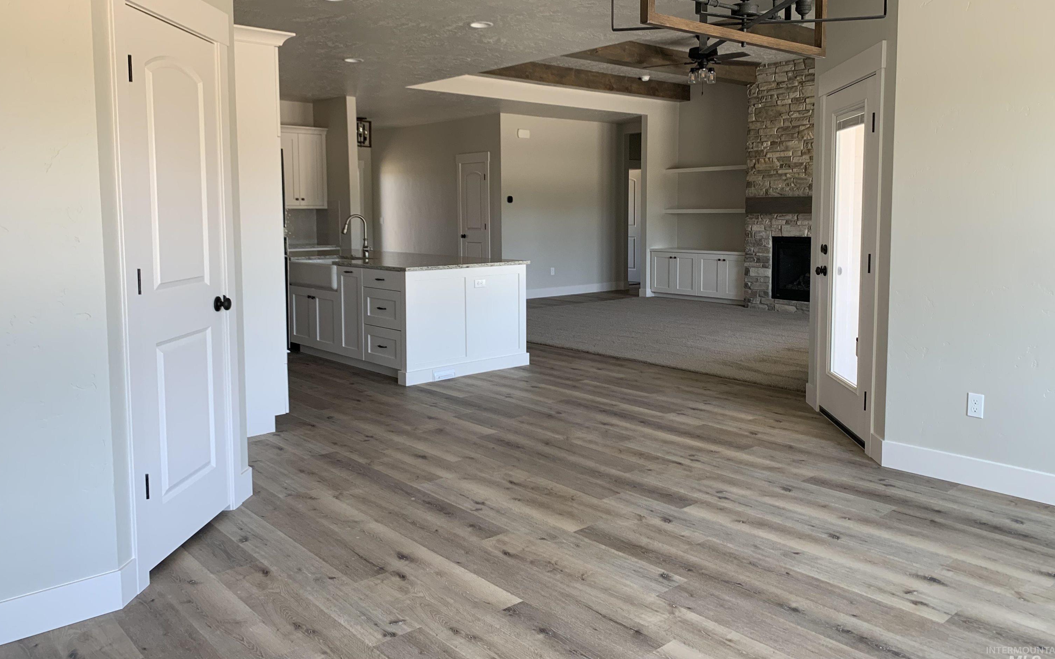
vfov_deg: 44.4
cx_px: 531
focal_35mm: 28
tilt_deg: -4.1
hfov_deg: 66.5
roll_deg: -0.3
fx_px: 805
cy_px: 285
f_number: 1.8
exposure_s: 1/121
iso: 64
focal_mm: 4.25
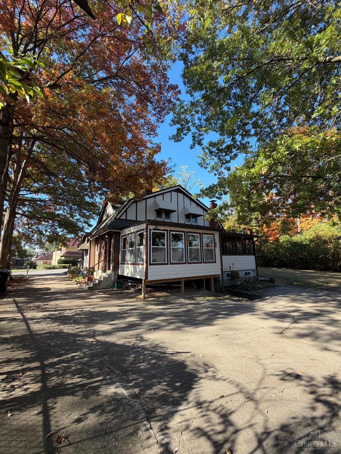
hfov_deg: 85.7
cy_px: 227
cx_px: 170
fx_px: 184
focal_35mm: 14
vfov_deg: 102.0
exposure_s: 1/328
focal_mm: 2.22
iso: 50
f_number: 2.2
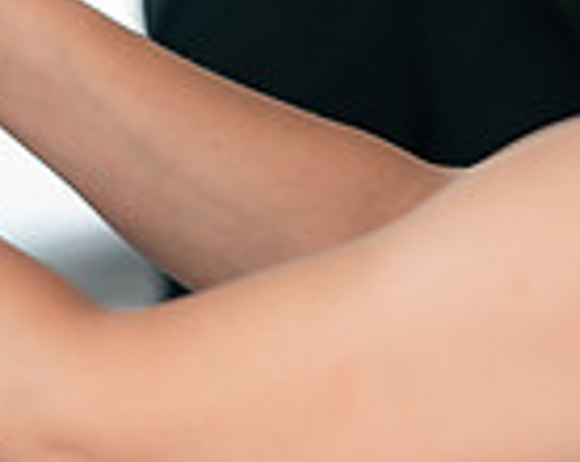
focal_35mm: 335
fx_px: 5742
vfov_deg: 4.6
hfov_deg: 5.8
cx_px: 118
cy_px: 0
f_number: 2
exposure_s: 1/250
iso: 800
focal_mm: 85
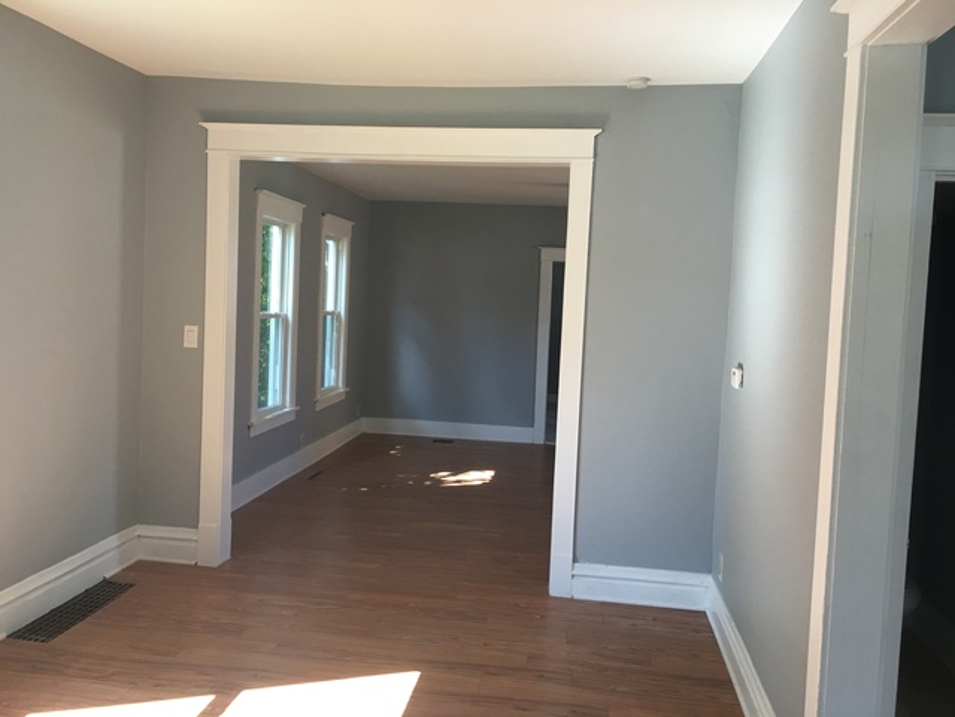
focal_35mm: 29
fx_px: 800
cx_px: 478
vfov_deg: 48.2
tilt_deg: -3.5
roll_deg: -2.5
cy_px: 358
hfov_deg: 61.7
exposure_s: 1/30
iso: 25
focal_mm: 4.15
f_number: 2.2
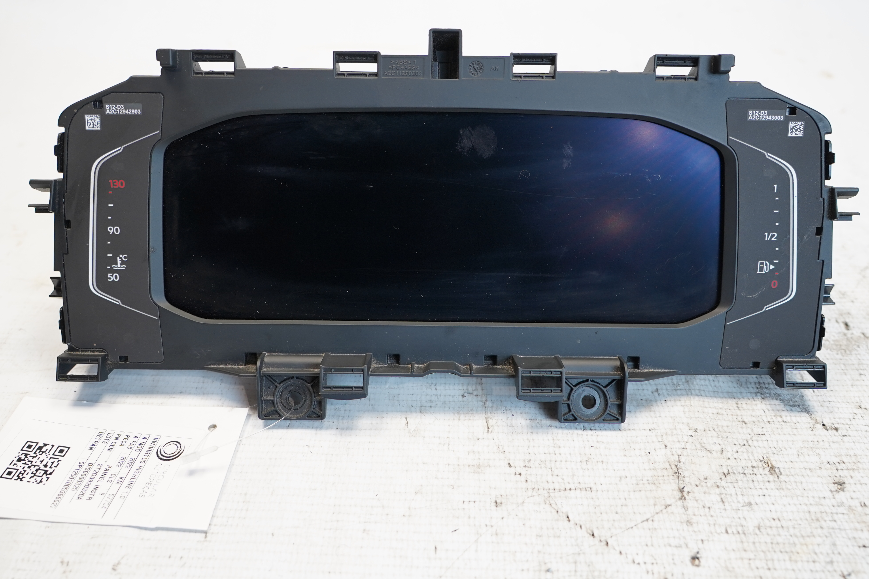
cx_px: 434
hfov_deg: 61.9
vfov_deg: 43.6
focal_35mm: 30
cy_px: 290
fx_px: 724
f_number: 4
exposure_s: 1/60
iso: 400
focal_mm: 20
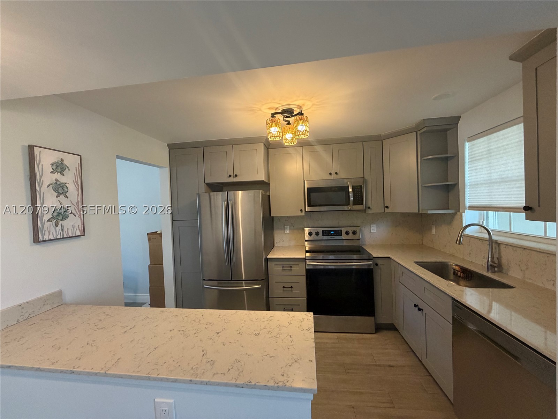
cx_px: 279
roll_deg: +2.3
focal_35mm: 14
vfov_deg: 85.7
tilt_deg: -1.4
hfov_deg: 102.1
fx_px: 226
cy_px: 210
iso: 320
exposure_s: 1/60
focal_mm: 2.22
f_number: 2.2
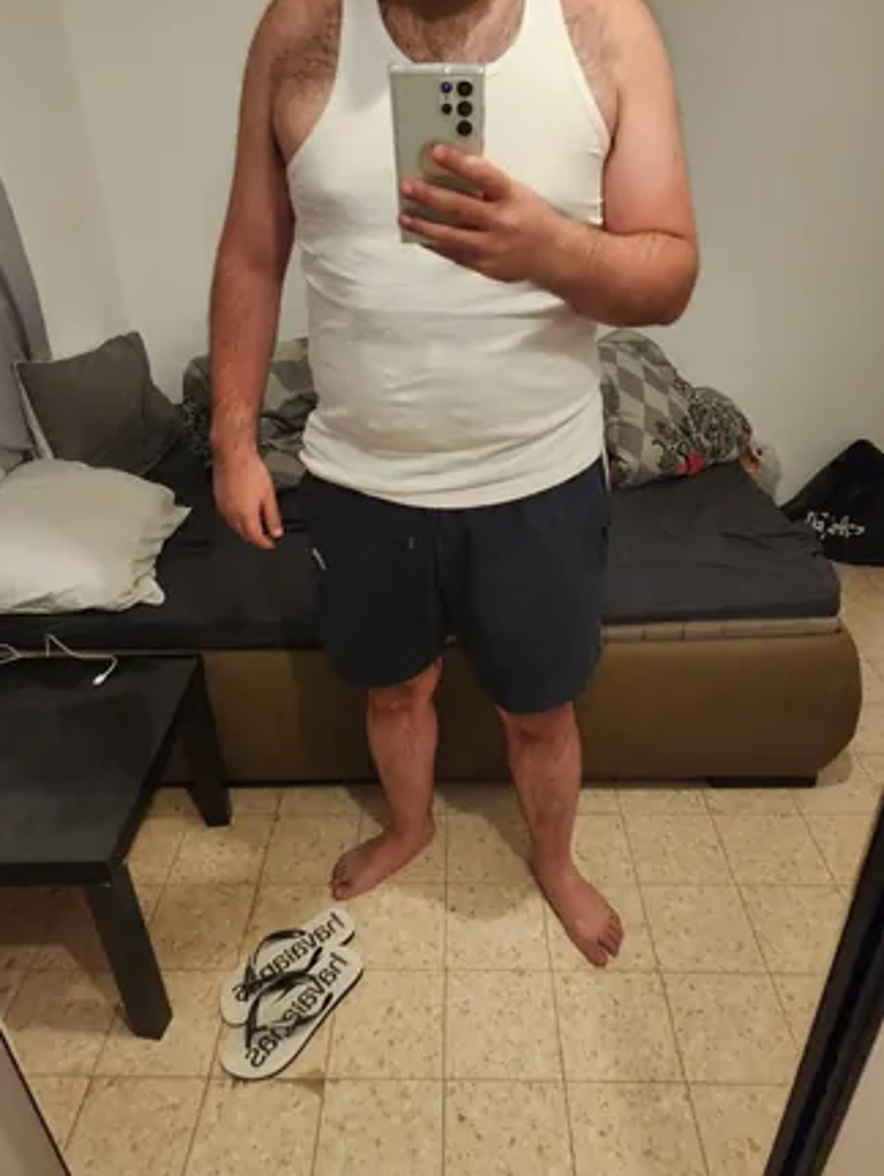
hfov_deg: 56.9
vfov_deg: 71.5
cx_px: 426
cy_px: 595
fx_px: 816
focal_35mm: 24
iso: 1000
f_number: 1.8
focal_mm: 6.4
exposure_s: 1/100
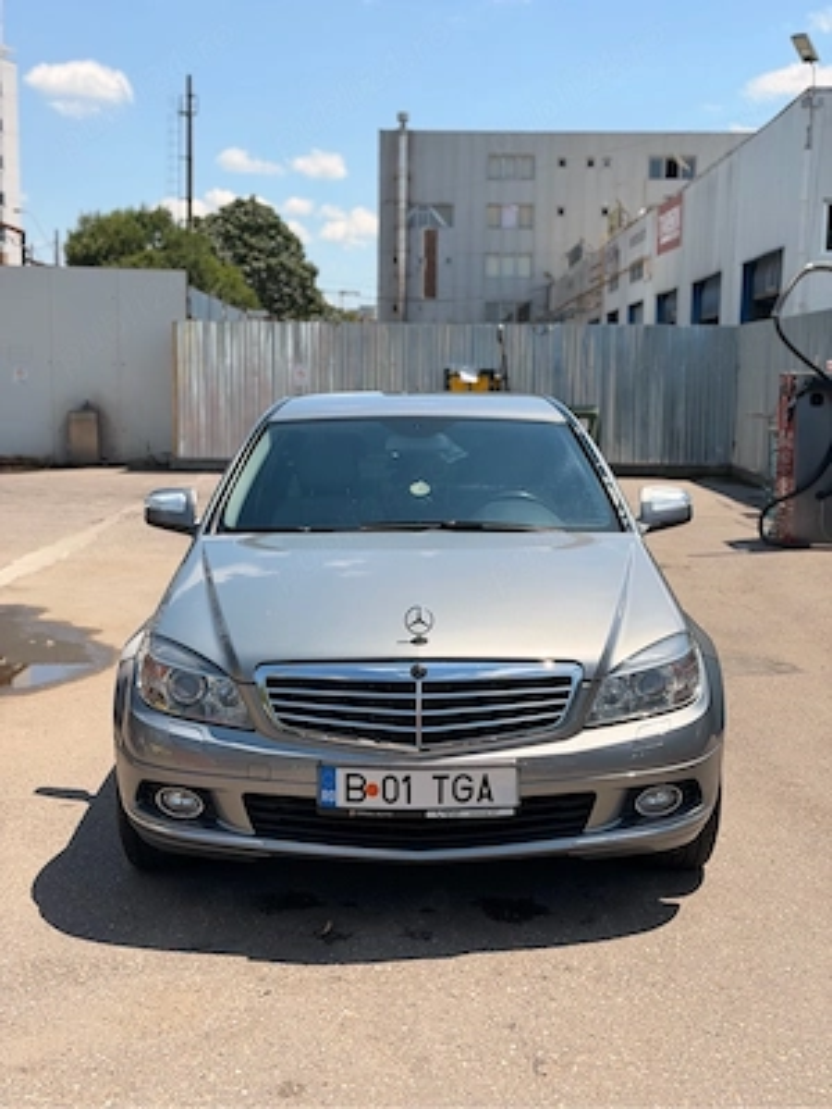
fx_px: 1538
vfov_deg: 39.7
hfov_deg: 30.3
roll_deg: -1.2
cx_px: 416
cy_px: 554
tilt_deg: -5.6
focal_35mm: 48
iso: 64
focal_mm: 6.76
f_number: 1.78
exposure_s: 1/5587
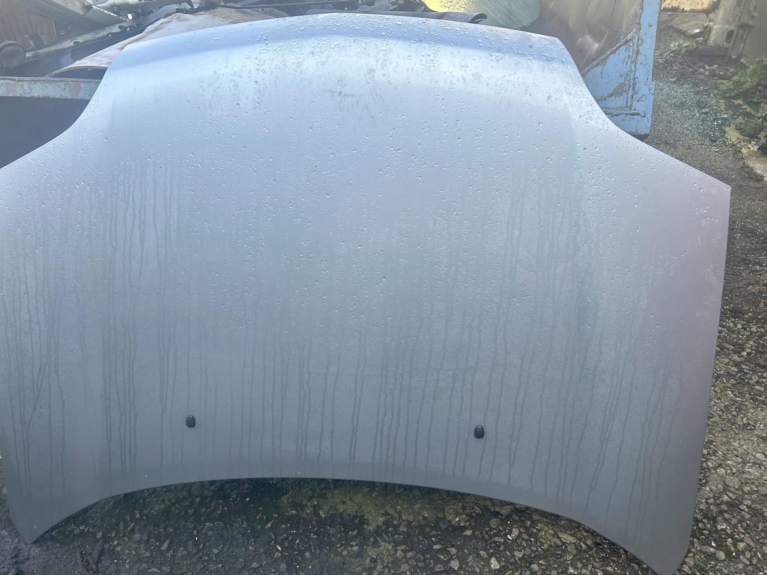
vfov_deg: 48.2
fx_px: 643
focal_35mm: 29
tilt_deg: -33.3
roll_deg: -1.4
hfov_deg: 61.5
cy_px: 312
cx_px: 341
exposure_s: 1/283
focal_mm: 5.7
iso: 40
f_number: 1.5
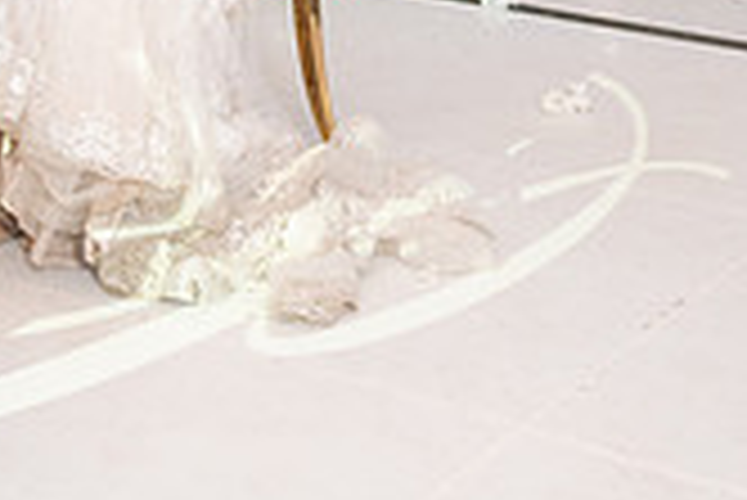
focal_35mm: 108
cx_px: 333
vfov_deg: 12.3
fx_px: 2243
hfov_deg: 18.9
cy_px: -169
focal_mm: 31
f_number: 2.8
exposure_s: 1/160
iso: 1000
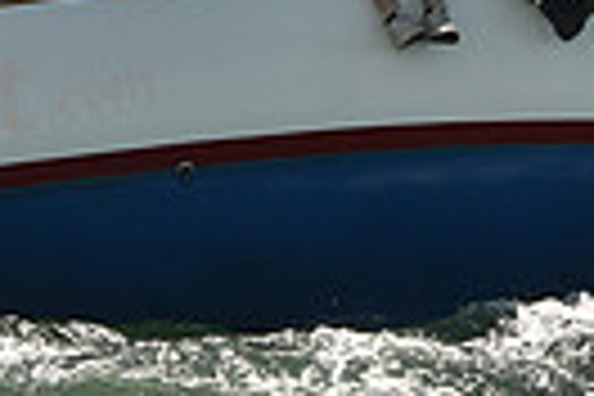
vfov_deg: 4.5
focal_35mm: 307
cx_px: 392
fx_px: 5065
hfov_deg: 6.7
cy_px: -151
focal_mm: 70
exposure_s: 1/800
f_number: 10
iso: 320
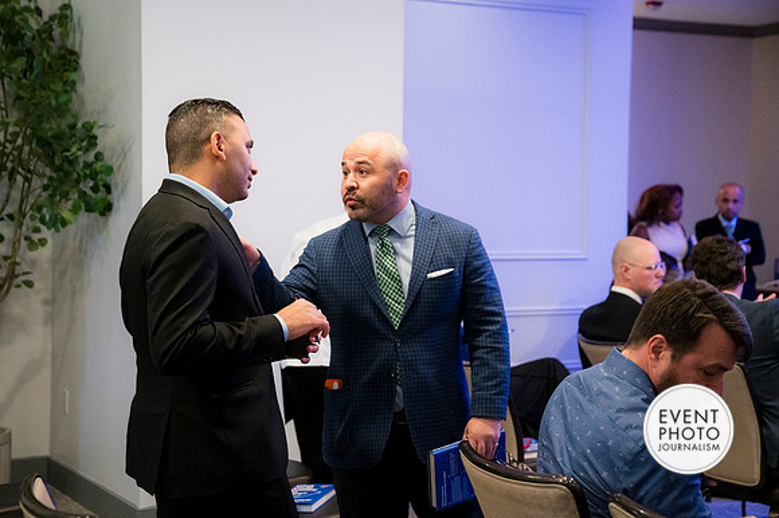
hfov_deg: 34.5
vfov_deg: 23.4
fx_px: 1254
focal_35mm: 58
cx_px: 390
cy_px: 259
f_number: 4
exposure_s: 1/200
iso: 4000
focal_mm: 58
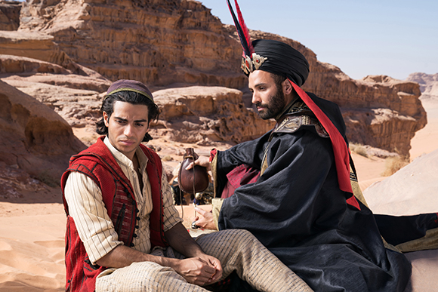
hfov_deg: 37.5
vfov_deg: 25.5
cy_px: 146
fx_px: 645
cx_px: 219
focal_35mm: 53
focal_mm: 53
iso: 160
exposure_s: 1/250
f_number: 9
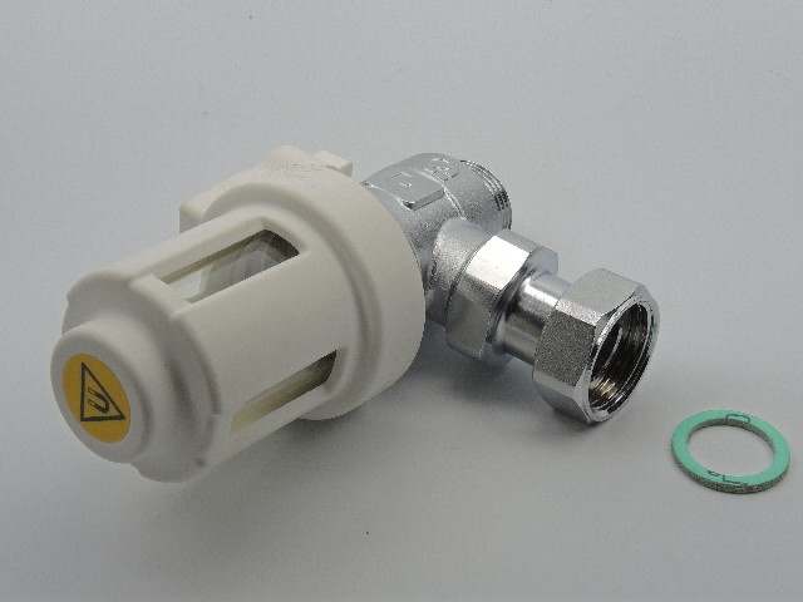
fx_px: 1160
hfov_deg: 38.2
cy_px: 301
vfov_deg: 29.1
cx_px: 402
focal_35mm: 50
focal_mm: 11
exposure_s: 1/125
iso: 100
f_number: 8
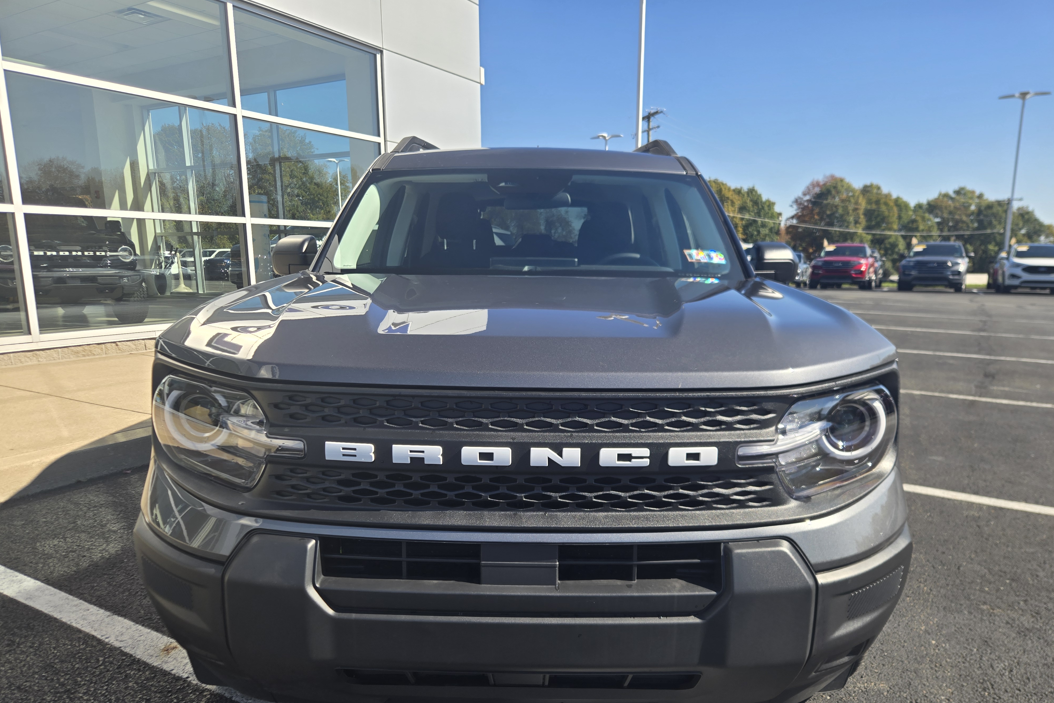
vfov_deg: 53.0
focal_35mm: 24
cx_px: 527
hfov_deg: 73.7
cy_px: 395
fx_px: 703
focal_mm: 5.4
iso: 25
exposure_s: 1/1215
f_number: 1.8
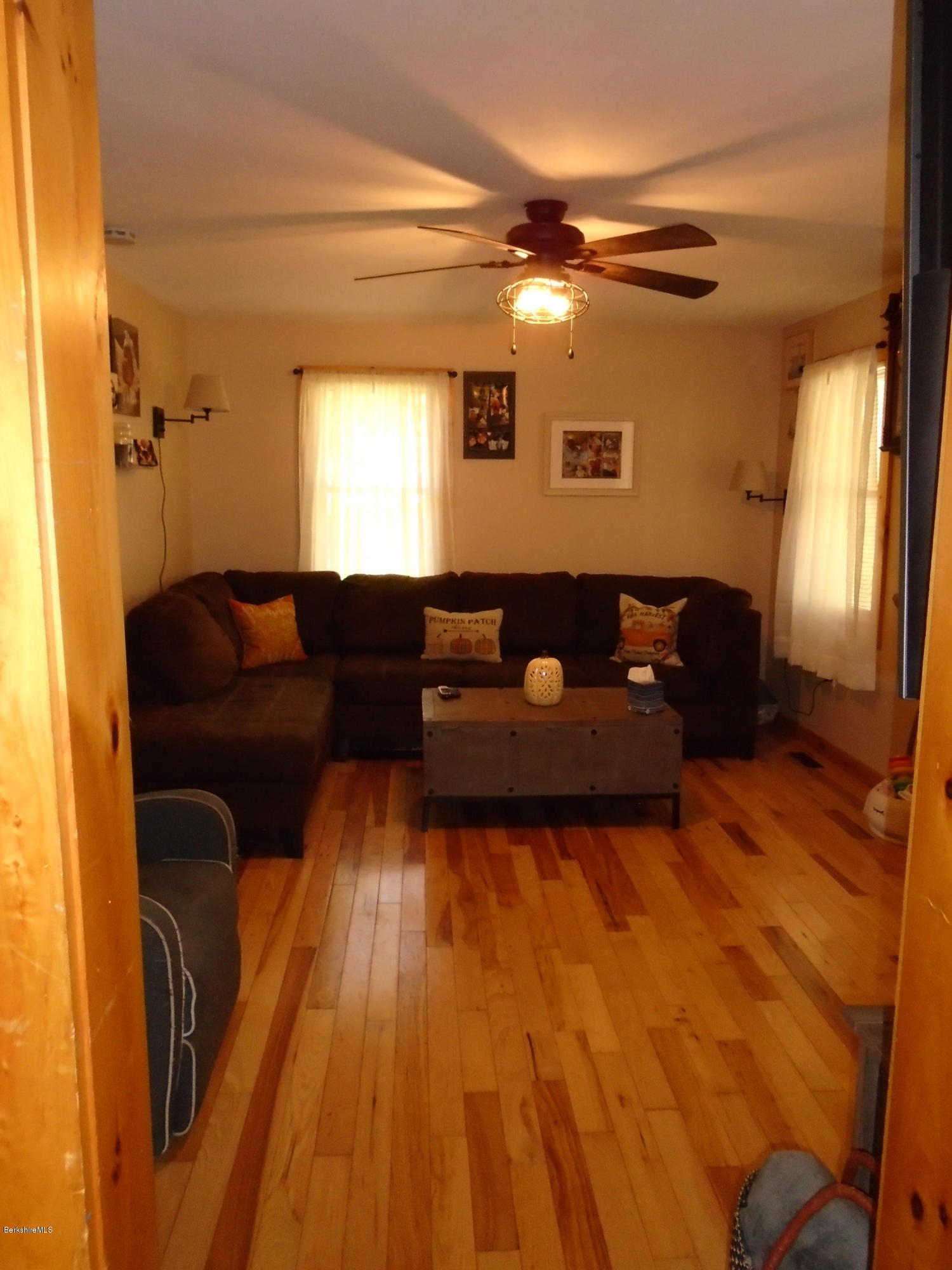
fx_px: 953
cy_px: 635
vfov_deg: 67.3
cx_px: 476
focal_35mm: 26
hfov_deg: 53.1
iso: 400
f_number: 3.2
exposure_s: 1/30
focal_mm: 4.6
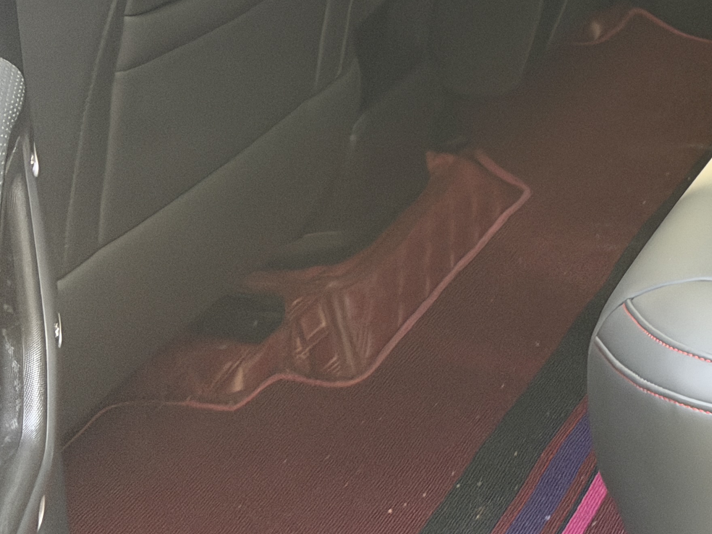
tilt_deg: -20.5
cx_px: 803
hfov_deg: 17.2
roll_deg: -0.2
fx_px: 2263
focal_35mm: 110
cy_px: -17
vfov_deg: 13.3
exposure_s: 1/40
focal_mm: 6.76
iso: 400
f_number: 1.78
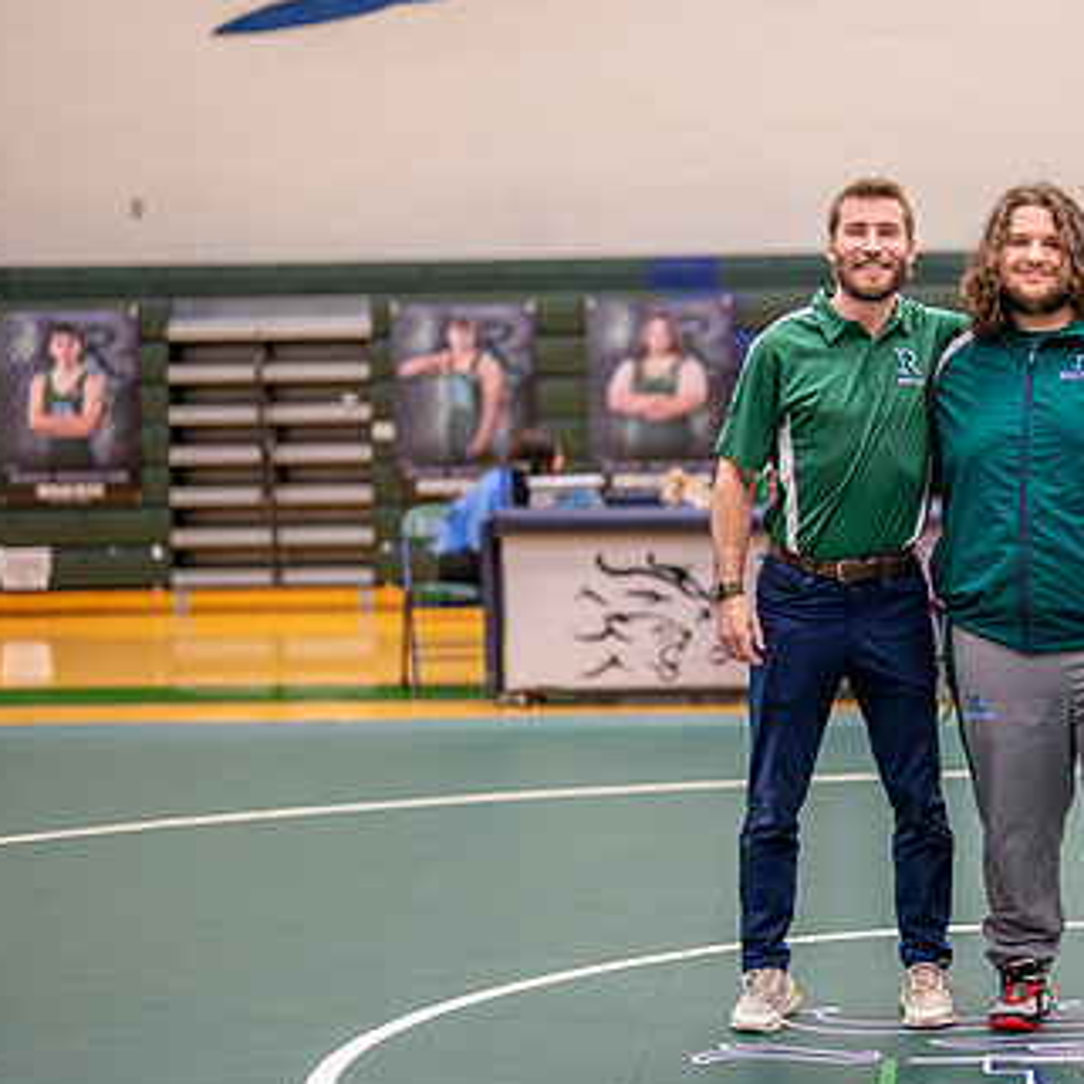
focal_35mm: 92
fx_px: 3259
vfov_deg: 18.9
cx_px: 939
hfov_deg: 18.6
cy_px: 531
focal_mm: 50
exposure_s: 1/800
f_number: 1.2
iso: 1000
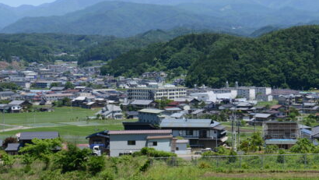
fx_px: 973
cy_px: 127
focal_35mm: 115
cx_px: 294
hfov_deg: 18.3
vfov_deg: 10.5
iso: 400
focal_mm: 45
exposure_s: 1/500
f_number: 11
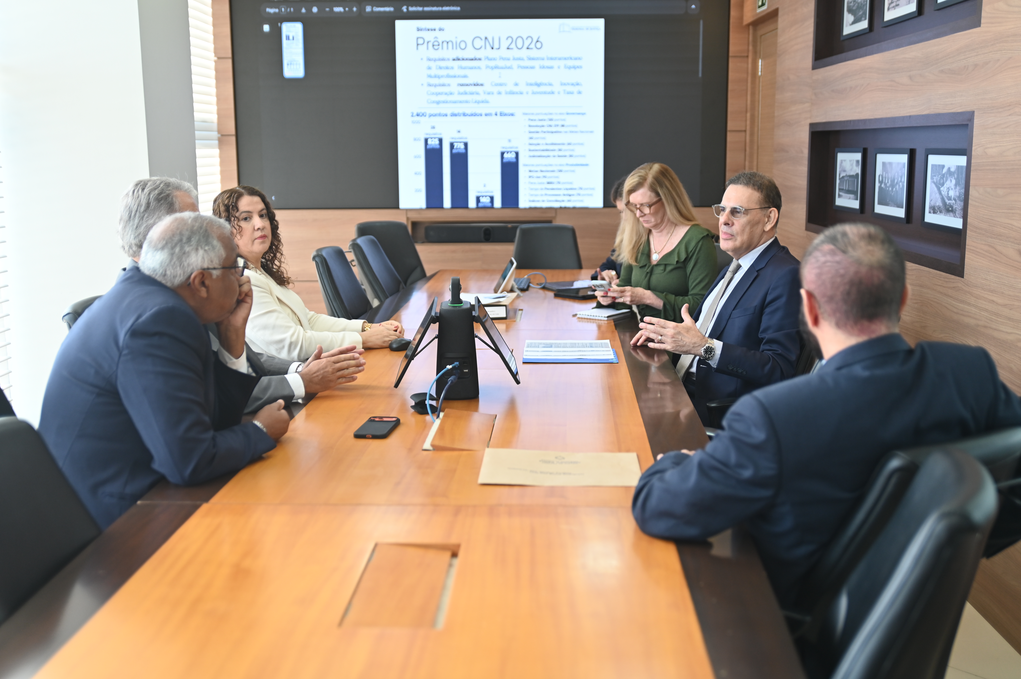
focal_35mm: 38
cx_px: 510
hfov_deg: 50.7
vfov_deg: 35.0
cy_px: 340
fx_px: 1077
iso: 500
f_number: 2.8
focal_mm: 38
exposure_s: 1/125
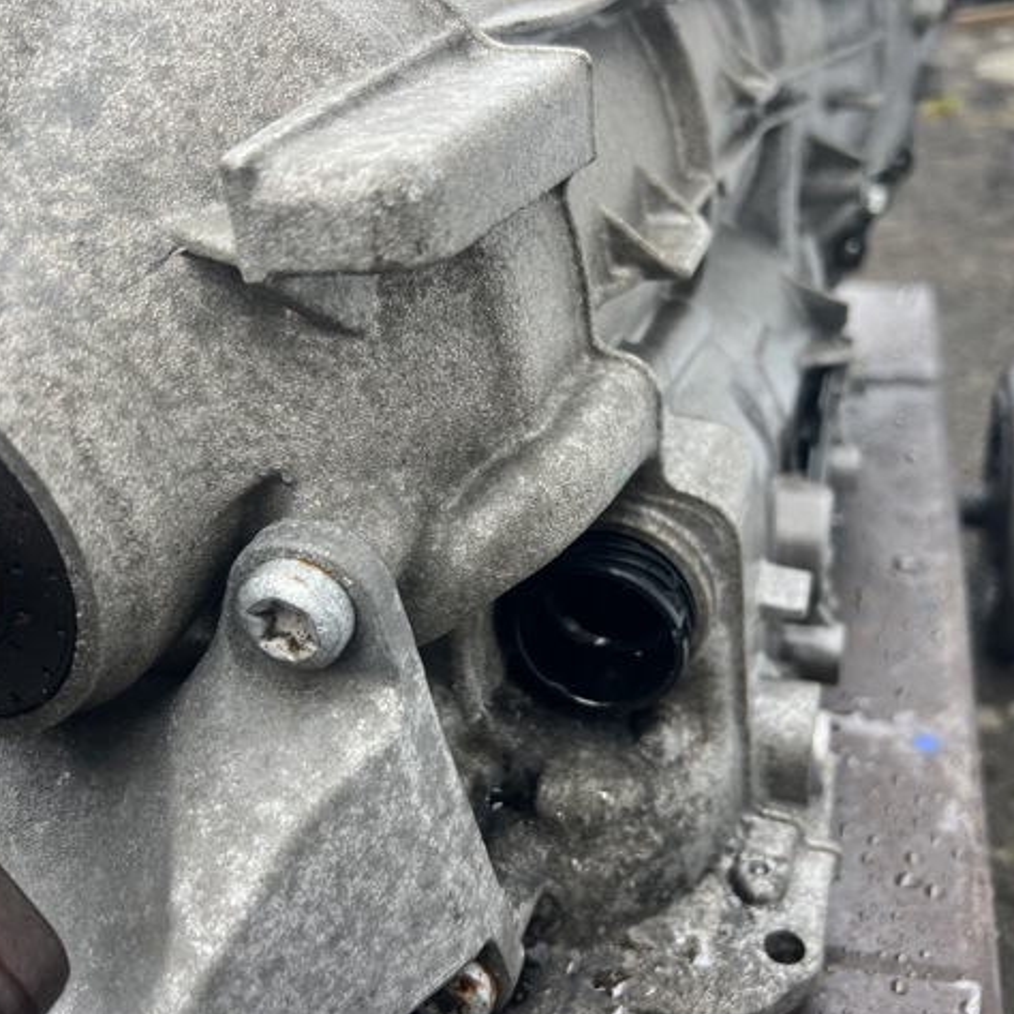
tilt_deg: -31.1
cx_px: 537
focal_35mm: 31
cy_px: 510
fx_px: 1027
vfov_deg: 52.5
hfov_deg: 52.5
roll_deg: +2.0
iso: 80
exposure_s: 1/121
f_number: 1.5
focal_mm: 5.7
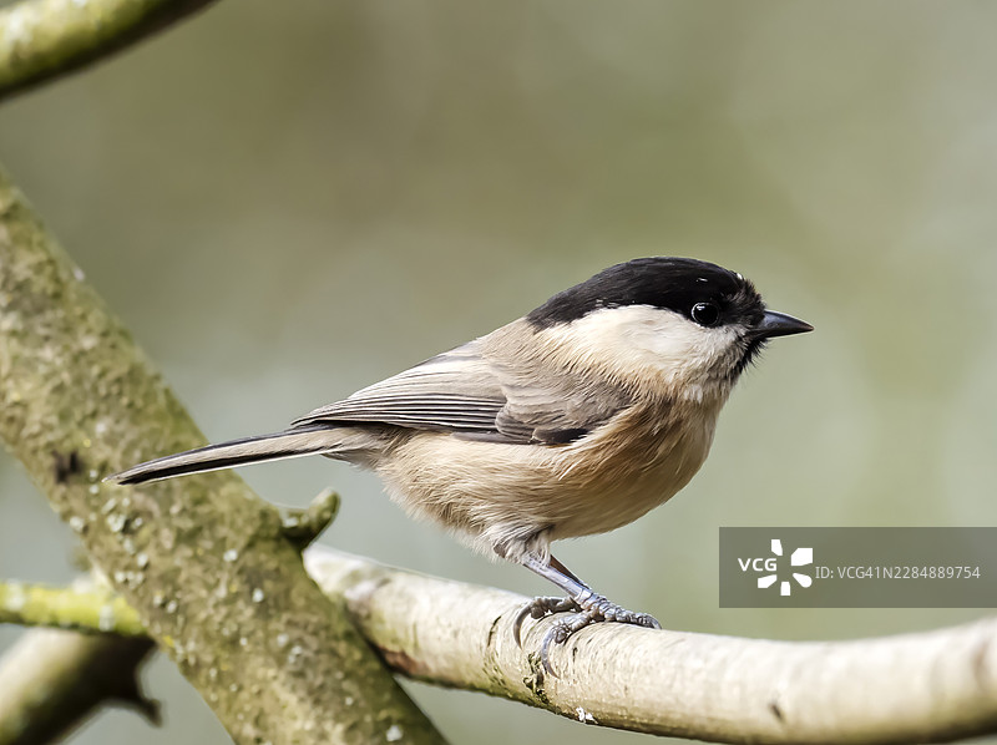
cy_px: 372
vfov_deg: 2.5
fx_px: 17289
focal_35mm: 601
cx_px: 498
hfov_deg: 3.3
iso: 1000
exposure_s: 1/320
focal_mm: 300
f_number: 5.6
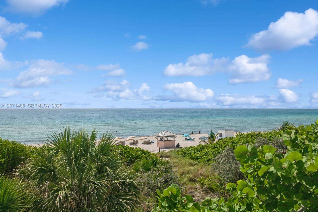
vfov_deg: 41.1
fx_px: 283
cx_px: 159
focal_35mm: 32
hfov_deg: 58.7
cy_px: 106
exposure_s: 1/1000
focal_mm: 32
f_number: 10
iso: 200
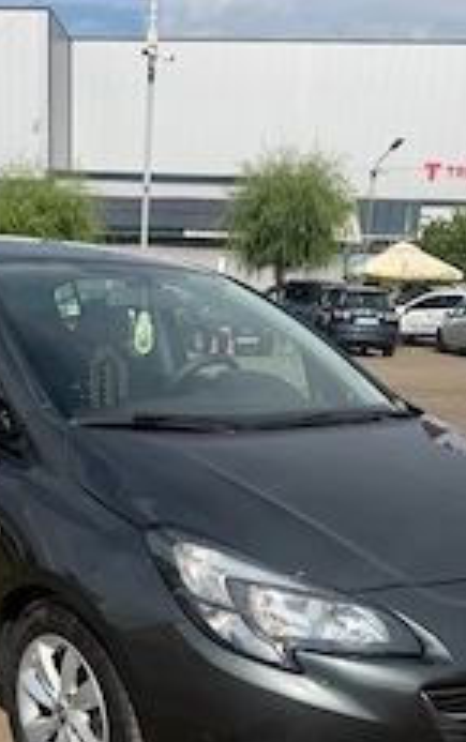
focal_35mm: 44
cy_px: 639
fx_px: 891
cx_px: 151
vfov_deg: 42.2
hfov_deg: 29.1
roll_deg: -2.5
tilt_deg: -20.9
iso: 80
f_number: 1.78
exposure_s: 1/5714
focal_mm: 6.76
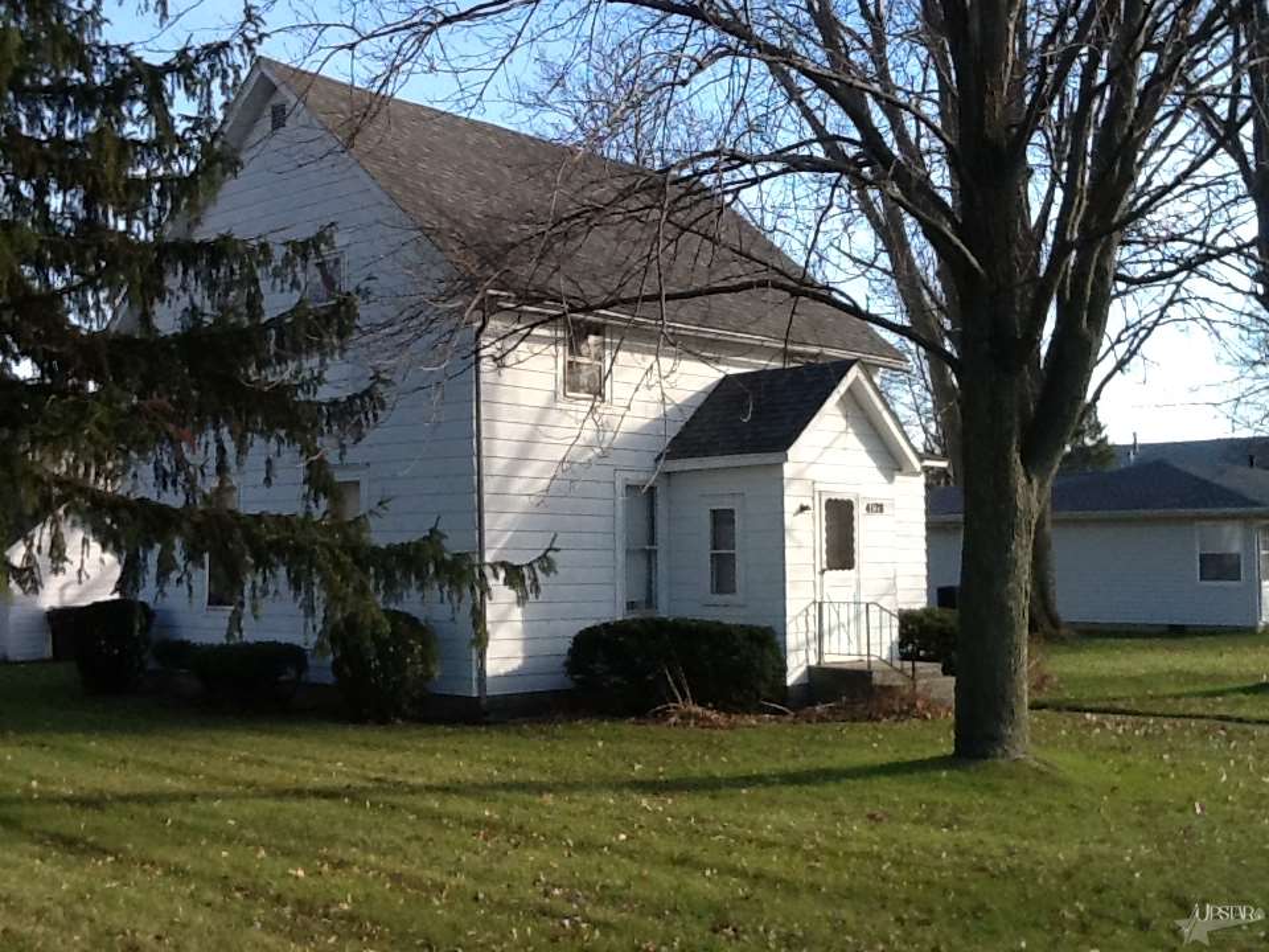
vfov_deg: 32.9
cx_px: 634
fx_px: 1613
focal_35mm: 44
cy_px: 476
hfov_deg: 42.9
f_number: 2.4
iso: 40
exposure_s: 1/338
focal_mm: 2.03
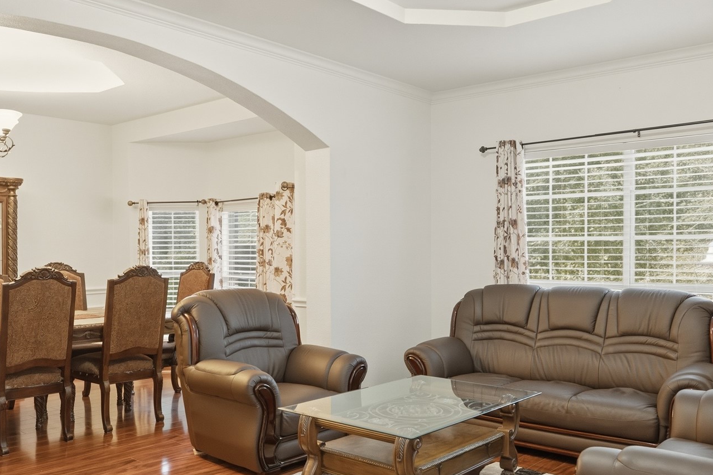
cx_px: 335
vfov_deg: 38.8
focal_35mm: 34
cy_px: 277
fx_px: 673
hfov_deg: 55.8
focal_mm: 20
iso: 1250
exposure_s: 1/13
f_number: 4
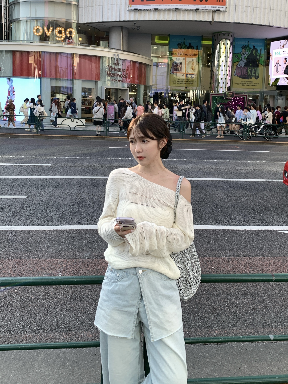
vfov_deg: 67.3
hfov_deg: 53.0
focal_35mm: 26
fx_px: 289
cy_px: 192
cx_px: 144
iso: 25
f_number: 1.8
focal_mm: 4.25
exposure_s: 1/316
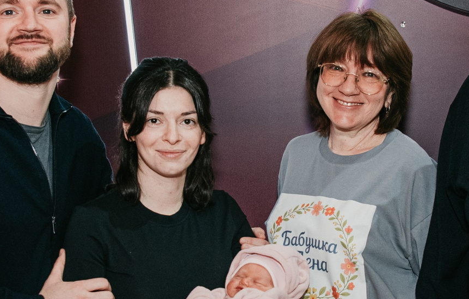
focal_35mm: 76
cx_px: 264
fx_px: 977
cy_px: 203
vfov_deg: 17.4
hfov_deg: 27.0
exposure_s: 1/160
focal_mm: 24
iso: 640
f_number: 4
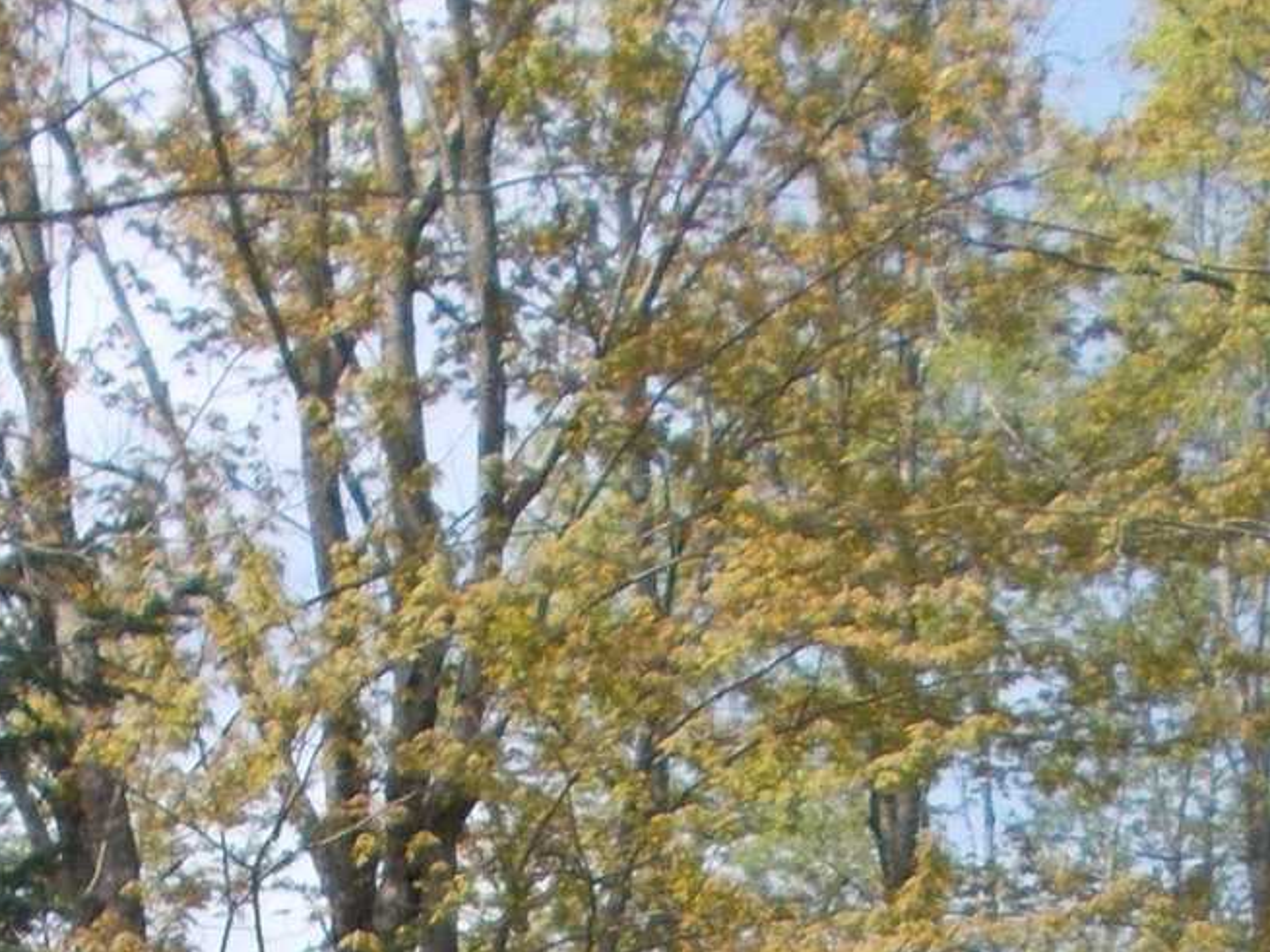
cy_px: 2135
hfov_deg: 16.1
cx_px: 962
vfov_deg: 10.7
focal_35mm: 122
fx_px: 4475
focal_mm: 4.6
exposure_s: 1/100
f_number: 8
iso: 80
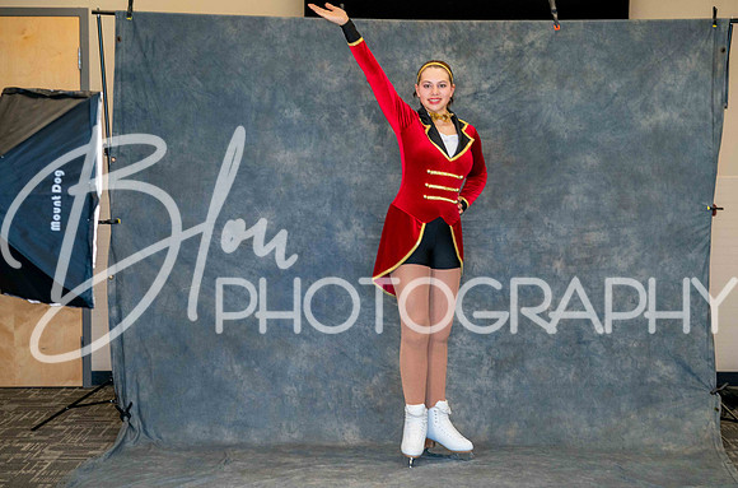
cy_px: 246
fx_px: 1742
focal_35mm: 85
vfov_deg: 15.9
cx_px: 369
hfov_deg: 23.9
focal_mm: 85
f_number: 3.5
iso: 3200
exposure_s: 1/160
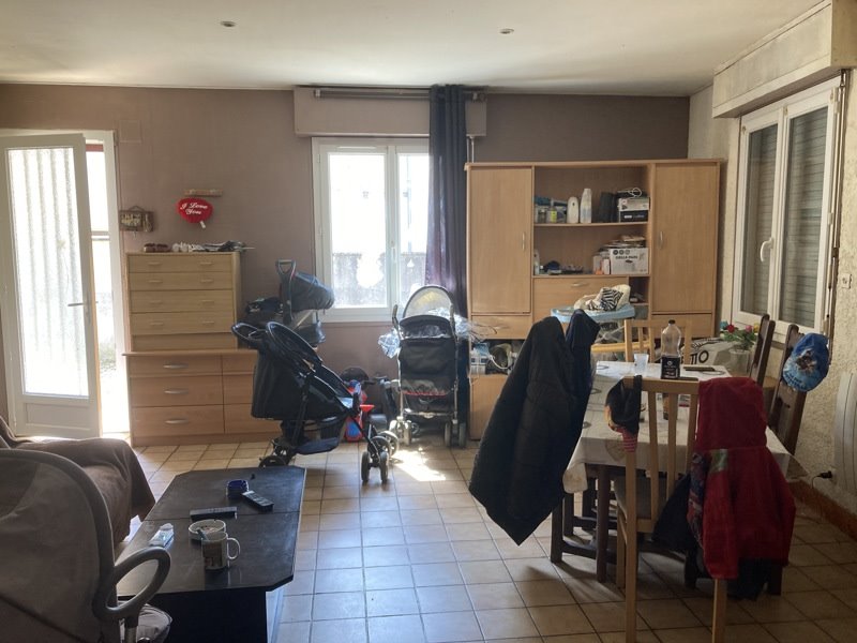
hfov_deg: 63.4
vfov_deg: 49.7
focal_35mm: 28
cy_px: 322
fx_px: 693
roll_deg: -0.1
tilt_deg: -6.5
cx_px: 428
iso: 80
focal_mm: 3.99
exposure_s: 1/88
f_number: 1.8
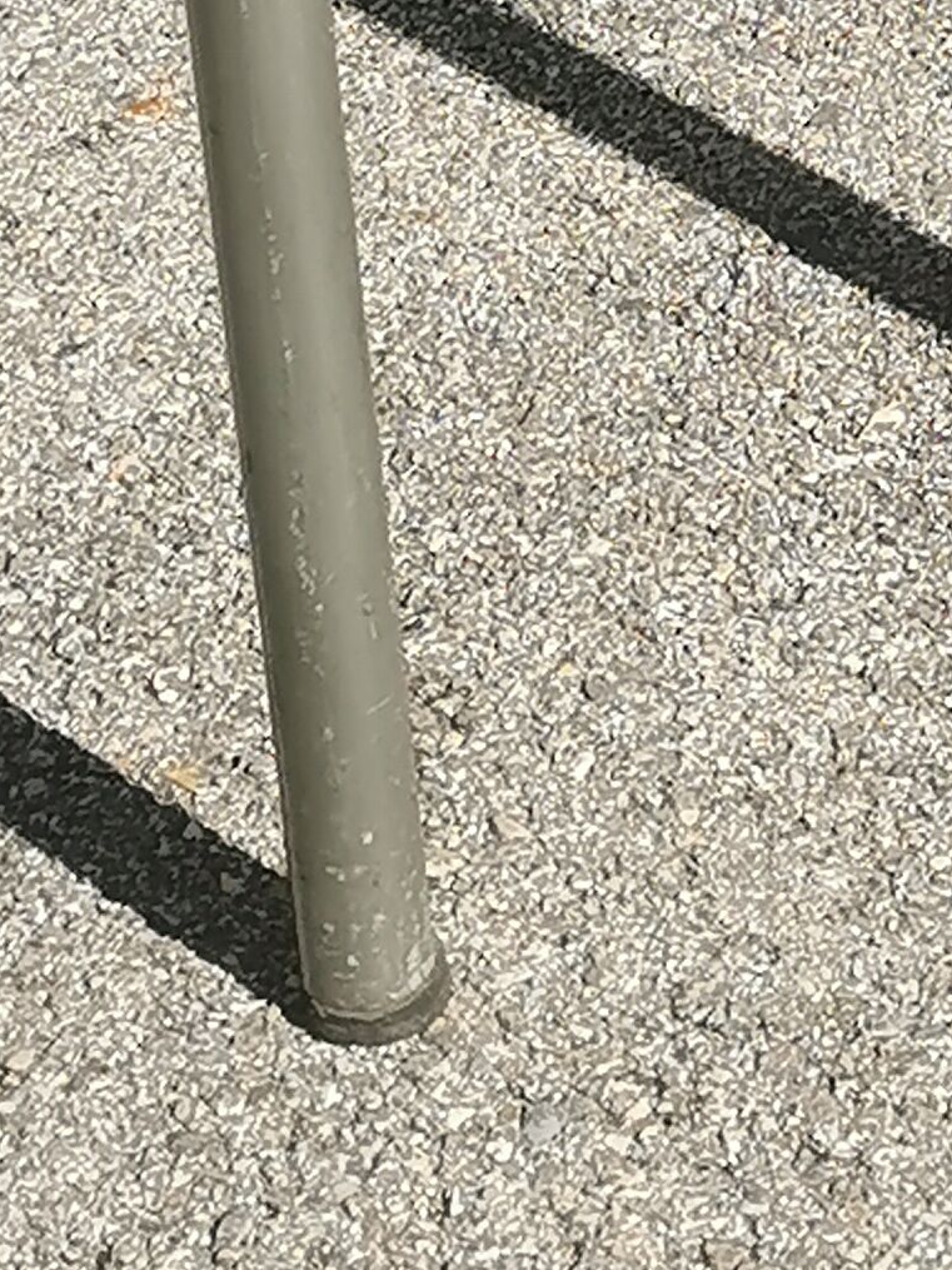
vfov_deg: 10.9
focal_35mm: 169
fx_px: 6198
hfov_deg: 8.6
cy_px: -1002
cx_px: 1306
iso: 50
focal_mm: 5.58
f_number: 1.8
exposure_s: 1/2639
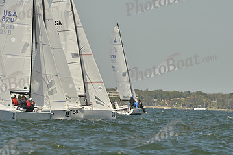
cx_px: 92
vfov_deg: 2.1
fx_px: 4185
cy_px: 42
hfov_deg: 3.2
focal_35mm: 647
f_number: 8
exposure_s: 1/1250
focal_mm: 400
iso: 280
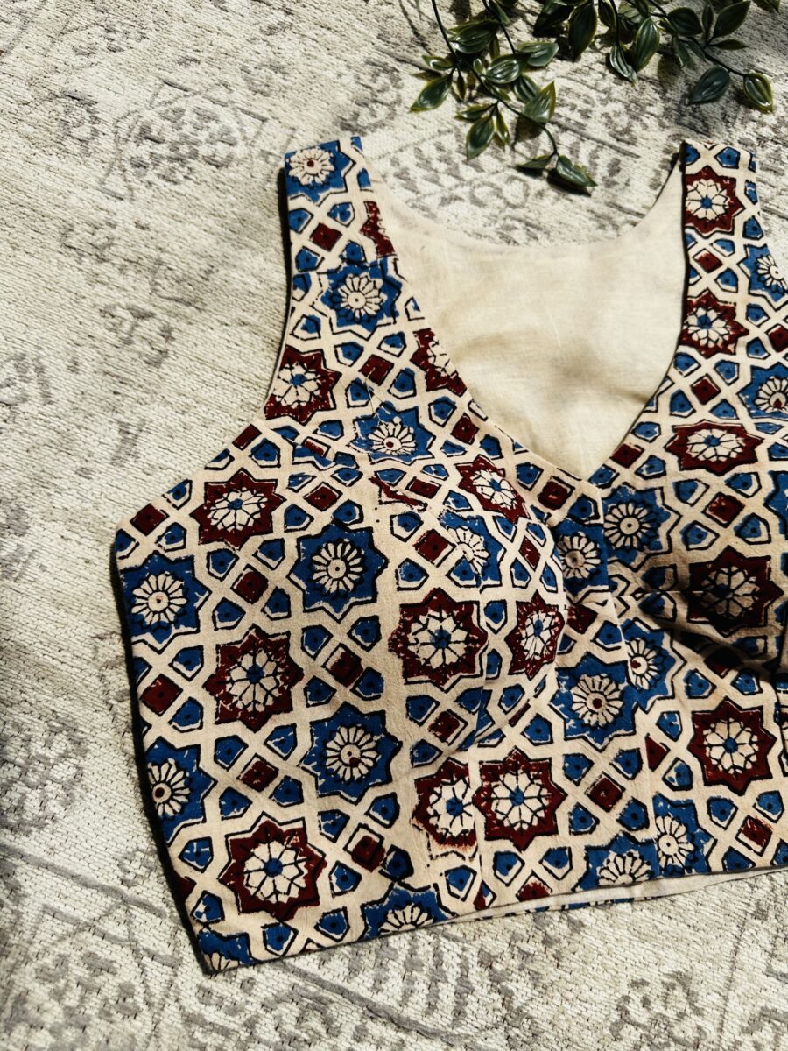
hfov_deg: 56.8
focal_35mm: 24
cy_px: 526
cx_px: 394
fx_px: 728
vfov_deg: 71.6
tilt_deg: -75.3
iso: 80
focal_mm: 6.86
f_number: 1.78
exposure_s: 1/8197
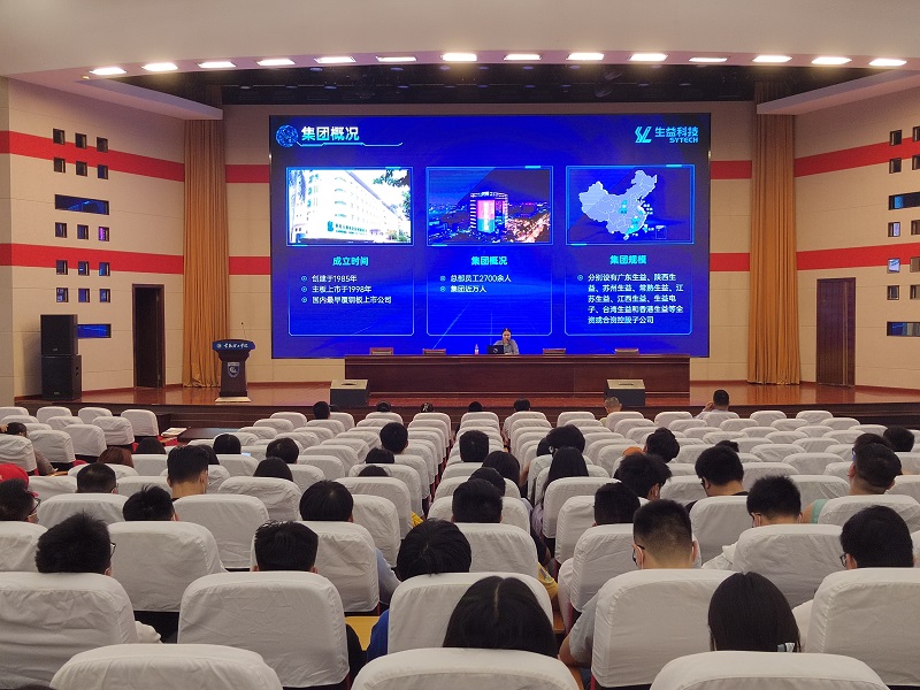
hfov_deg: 47.9
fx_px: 1037
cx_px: 460
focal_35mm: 39
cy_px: 345
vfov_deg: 36.8
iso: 1103
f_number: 1.9
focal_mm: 5.52
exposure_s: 1/100
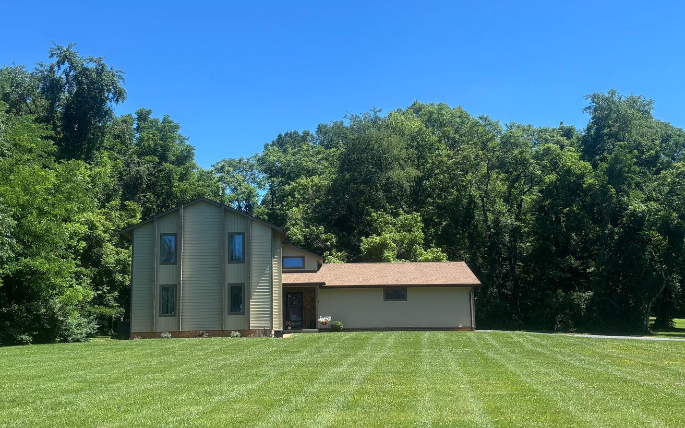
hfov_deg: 46.2
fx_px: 803
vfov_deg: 29.8
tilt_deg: +10.5
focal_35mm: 43
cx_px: 338
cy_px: 215
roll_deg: +1.0
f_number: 1.6
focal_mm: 5.96
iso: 50
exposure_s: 1/1984
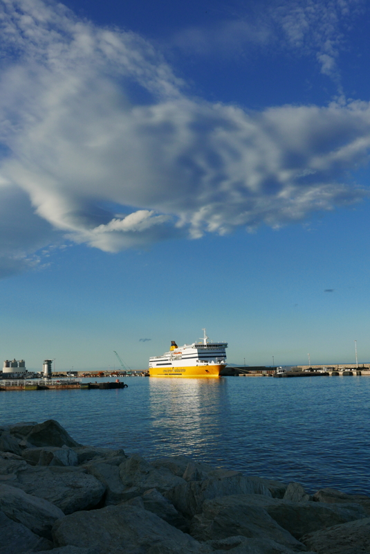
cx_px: 185
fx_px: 538
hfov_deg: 37.9
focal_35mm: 35
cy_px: 277
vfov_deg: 54.4
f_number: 5.6
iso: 200
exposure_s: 1/1000
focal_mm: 15.9
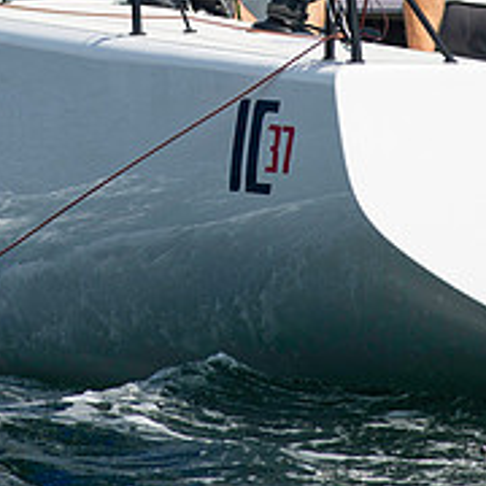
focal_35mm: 659
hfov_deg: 2.7
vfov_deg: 2.7
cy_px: -96
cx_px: 165
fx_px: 10468
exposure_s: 1/4000
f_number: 4
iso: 320
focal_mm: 200
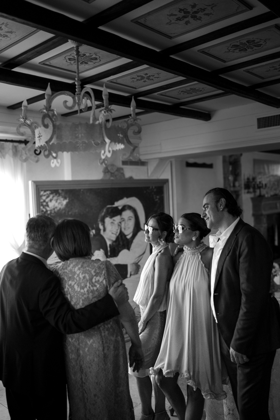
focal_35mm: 32
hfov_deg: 41.1
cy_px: 210
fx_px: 373
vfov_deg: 58.7
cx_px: 140
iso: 6400
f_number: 2.8
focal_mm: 32
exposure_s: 1/160
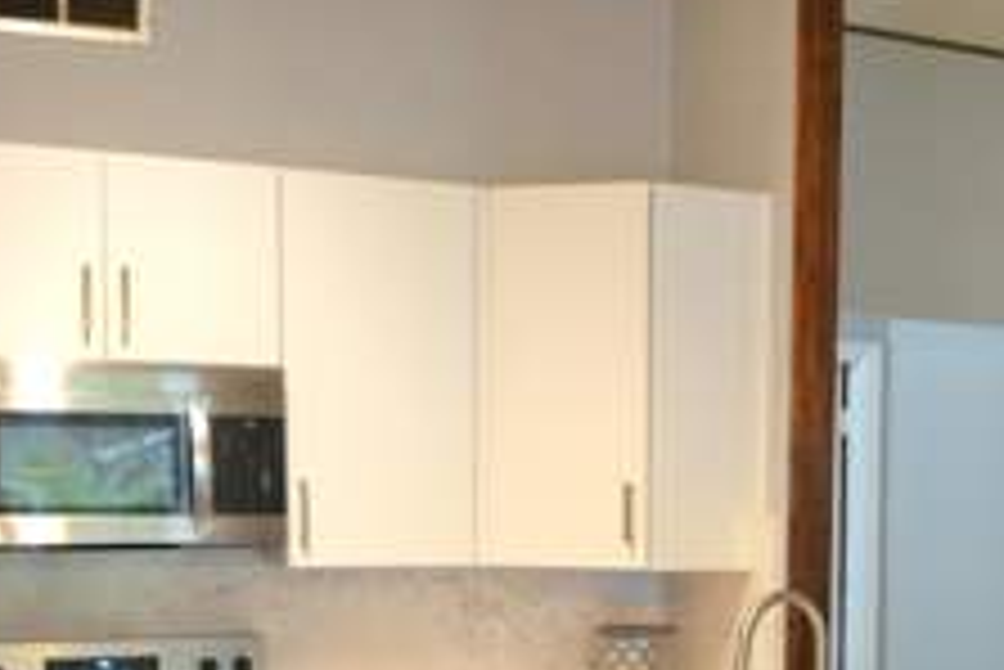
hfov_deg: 33.0
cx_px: 864
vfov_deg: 22.5
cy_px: 679
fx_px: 1619
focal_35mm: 58
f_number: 3.5
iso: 400
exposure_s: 1/25
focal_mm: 18
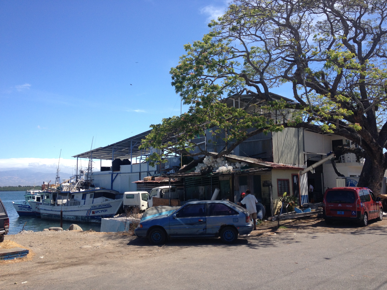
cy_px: 145
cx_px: 194
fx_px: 391
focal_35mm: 35
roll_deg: +0.5
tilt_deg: +4.3
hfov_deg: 52.6
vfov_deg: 40.7
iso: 50
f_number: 2.4
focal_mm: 4.28
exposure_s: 1/1284
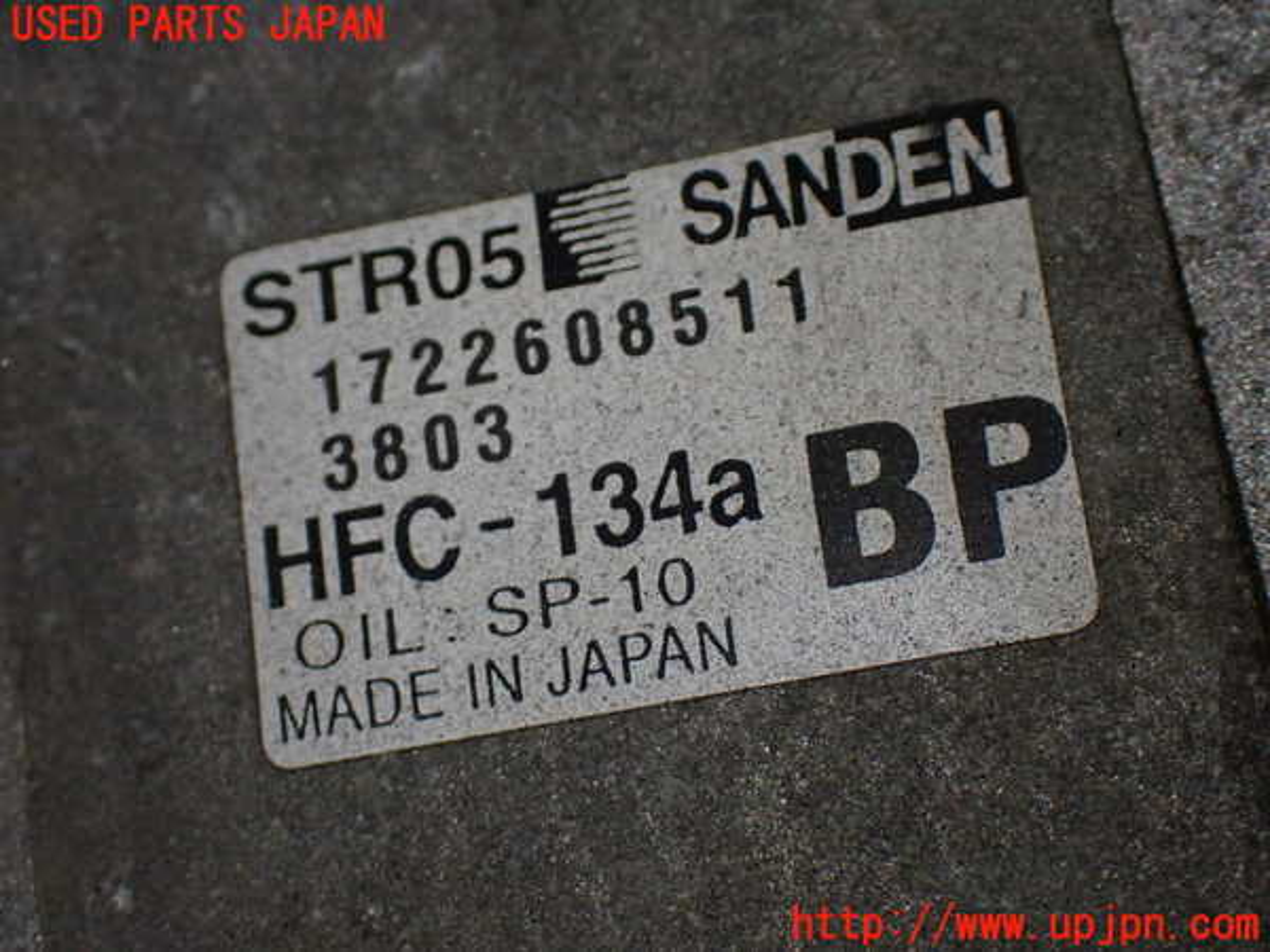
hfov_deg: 25.3
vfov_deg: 19.1
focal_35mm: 77
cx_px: 635
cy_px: 476
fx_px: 2825
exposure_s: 1/320
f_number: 4.1
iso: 500
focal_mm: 13.65
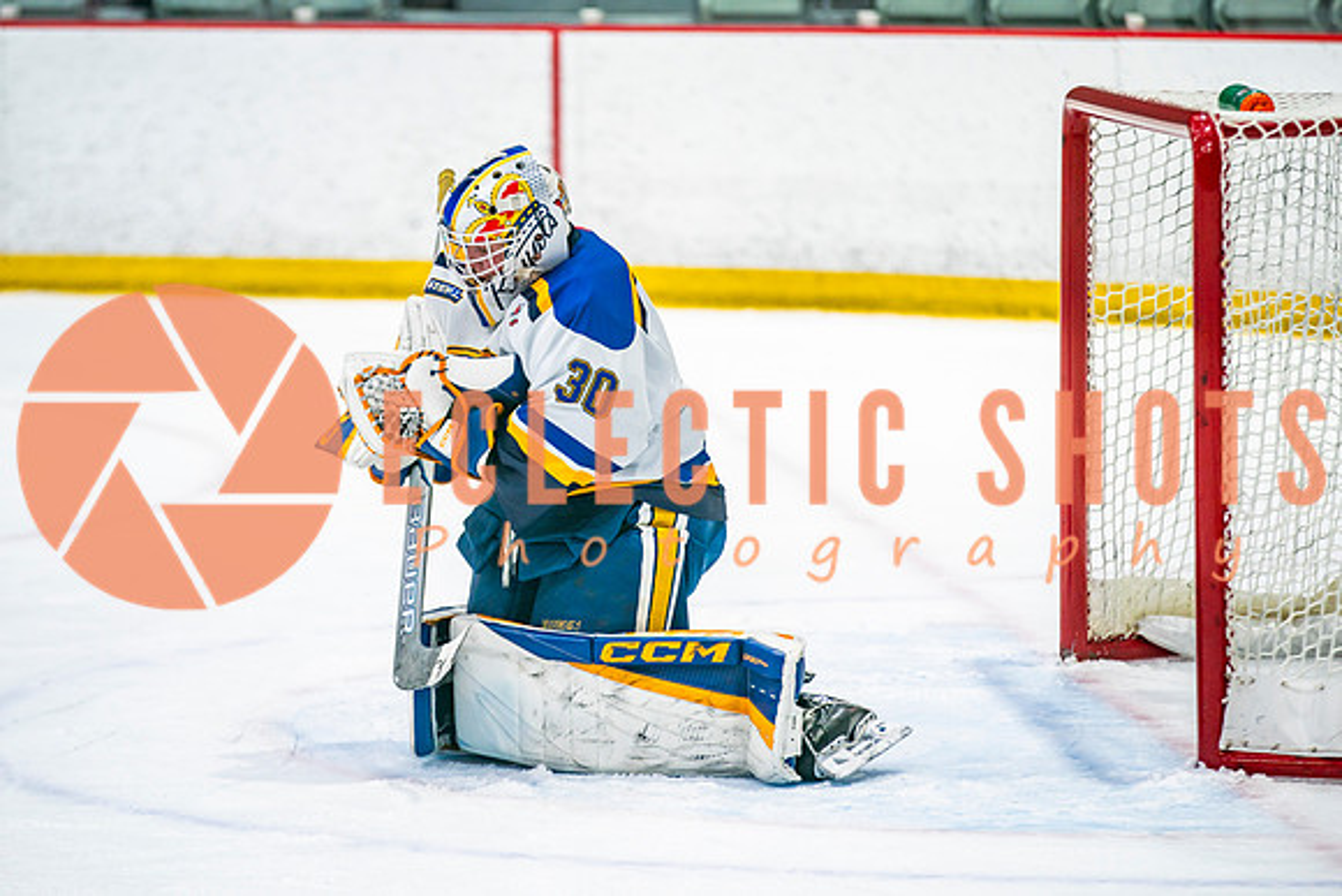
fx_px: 7383
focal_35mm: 198
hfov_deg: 10.4
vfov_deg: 6.9
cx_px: 605
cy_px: 444
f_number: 3.2
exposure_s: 1/640
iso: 640
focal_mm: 168
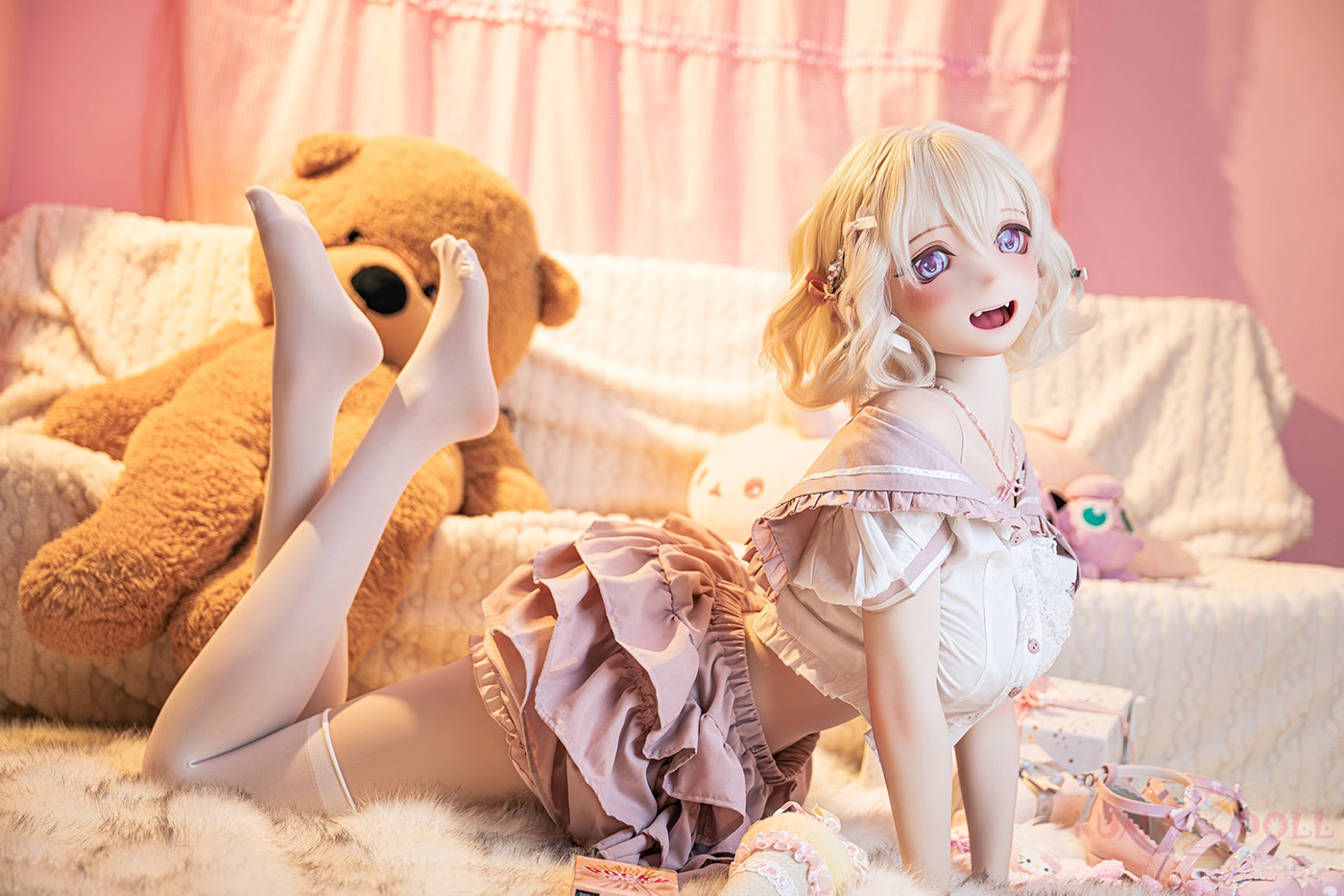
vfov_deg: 24.2
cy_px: 448
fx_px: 2090
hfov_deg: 35.6
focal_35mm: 56
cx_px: 672
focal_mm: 56
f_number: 2.8
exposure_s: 1/100
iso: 100
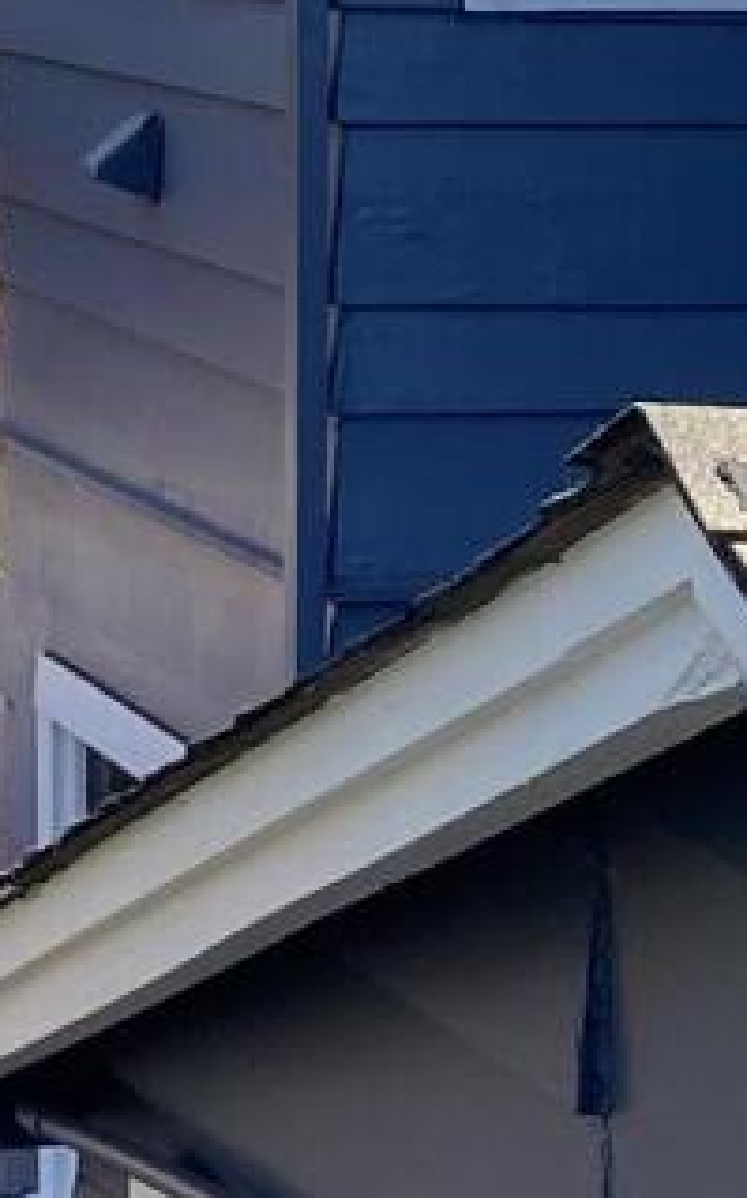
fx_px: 5643
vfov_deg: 12.1
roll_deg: +0.2
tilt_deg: -12.7
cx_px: 458
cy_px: 868
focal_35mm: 173
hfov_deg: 7.6
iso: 32
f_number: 1.8
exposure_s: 1/610
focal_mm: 4.25
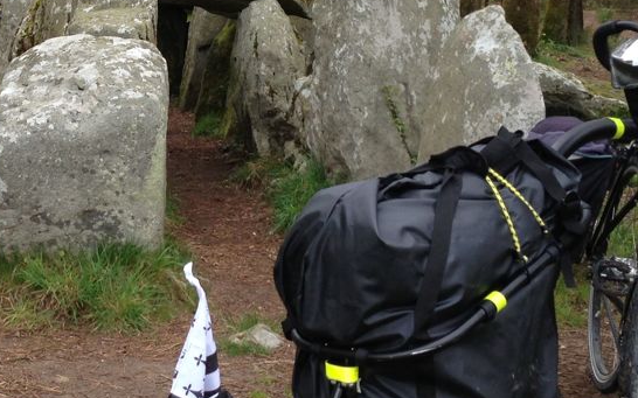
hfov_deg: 24.8
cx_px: 116
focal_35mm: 82
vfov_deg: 15.8
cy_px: 76
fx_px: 1425
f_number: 2.4
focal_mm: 4.13
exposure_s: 1/172
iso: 50
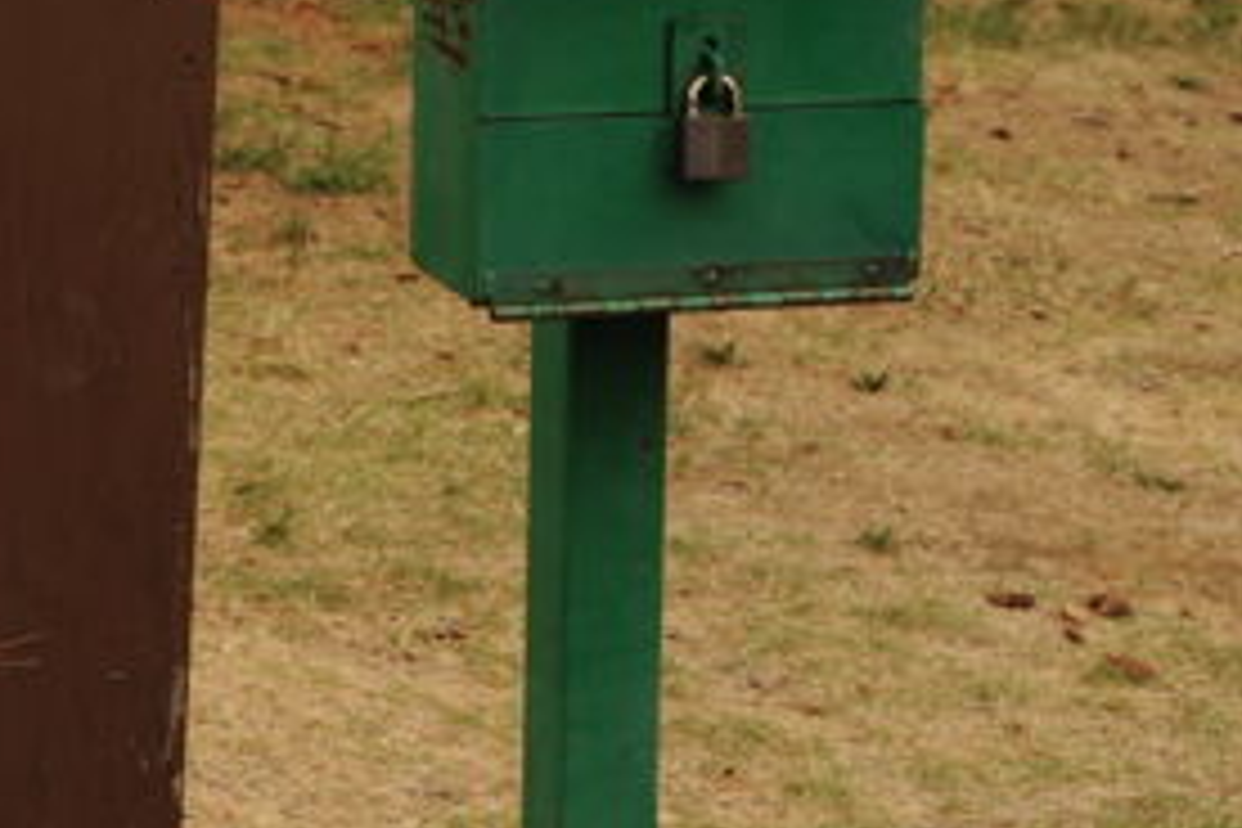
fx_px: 4795
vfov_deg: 9.8
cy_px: -94
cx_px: -333
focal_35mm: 139
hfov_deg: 14.2
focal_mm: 48
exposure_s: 1/60
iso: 200
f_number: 10
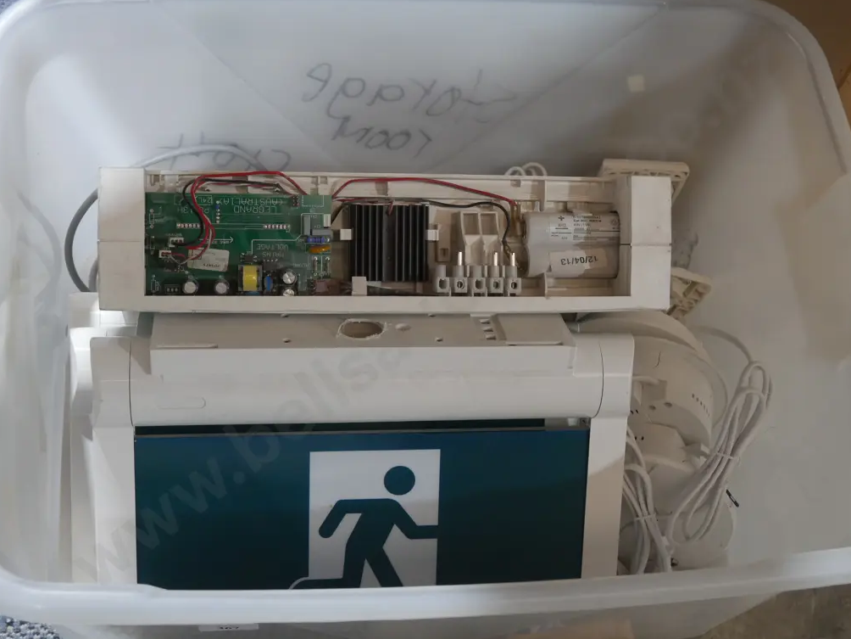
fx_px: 1254
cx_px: 429
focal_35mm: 51
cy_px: 317
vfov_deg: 28.6
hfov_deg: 37.5
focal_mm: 25
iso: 1250
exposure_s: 1/60
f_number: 5.3
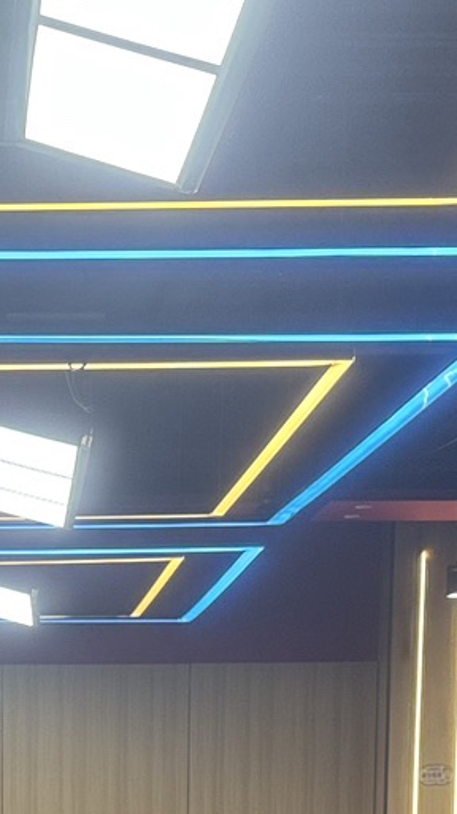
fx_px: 2201
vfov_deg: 19.1
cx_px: 0
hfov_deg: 11.7
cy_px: 1114
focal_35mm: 102
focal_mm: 6.76
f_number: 1.78
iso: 160
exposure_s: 1/100
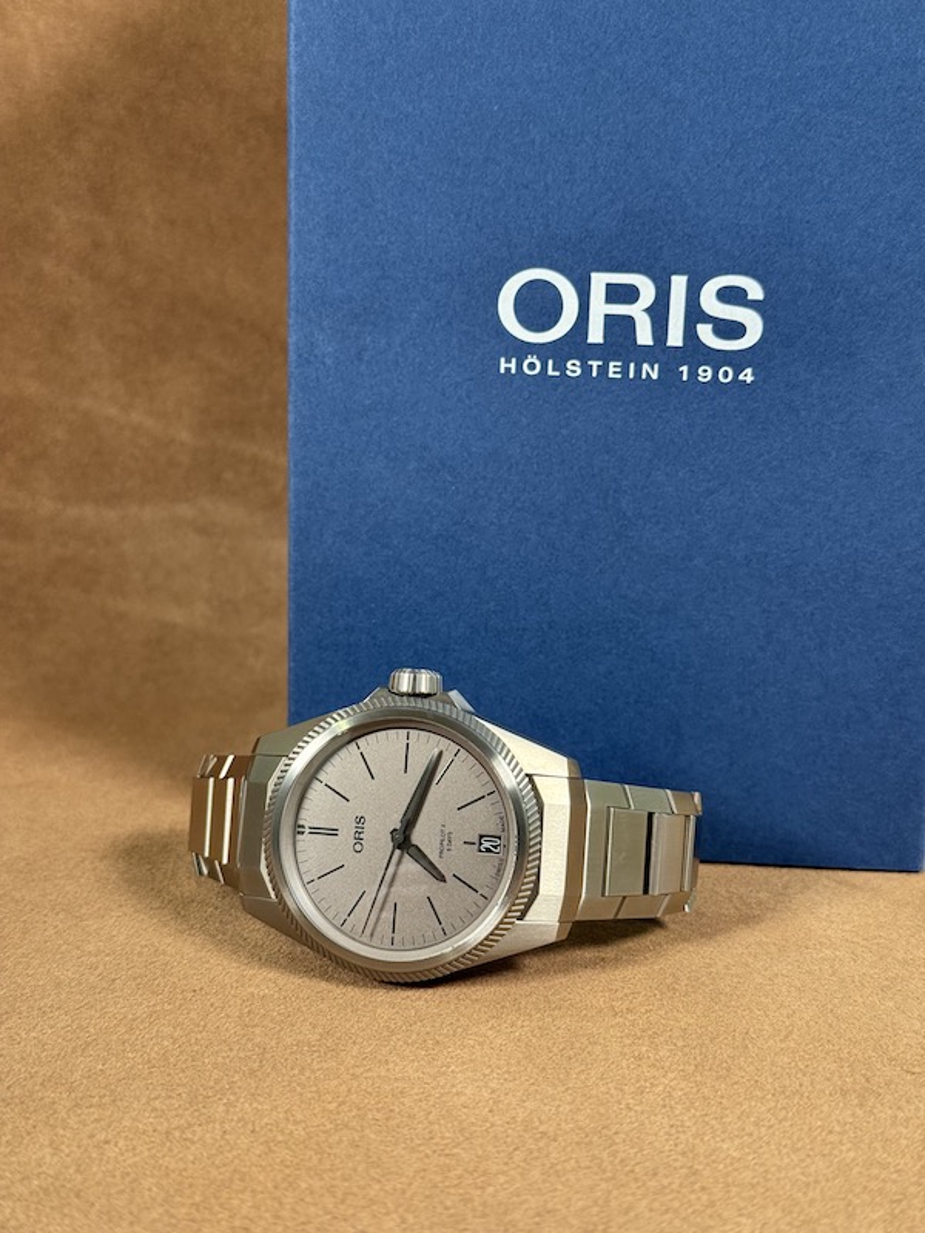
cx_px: 462
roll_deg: -2.2
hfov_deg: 30.3
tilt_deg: -15.4
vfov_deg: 39.7
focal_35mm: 48
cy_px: 616
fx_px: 1710
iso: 200
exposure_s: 1/60
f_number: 1.78
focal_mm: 6.76
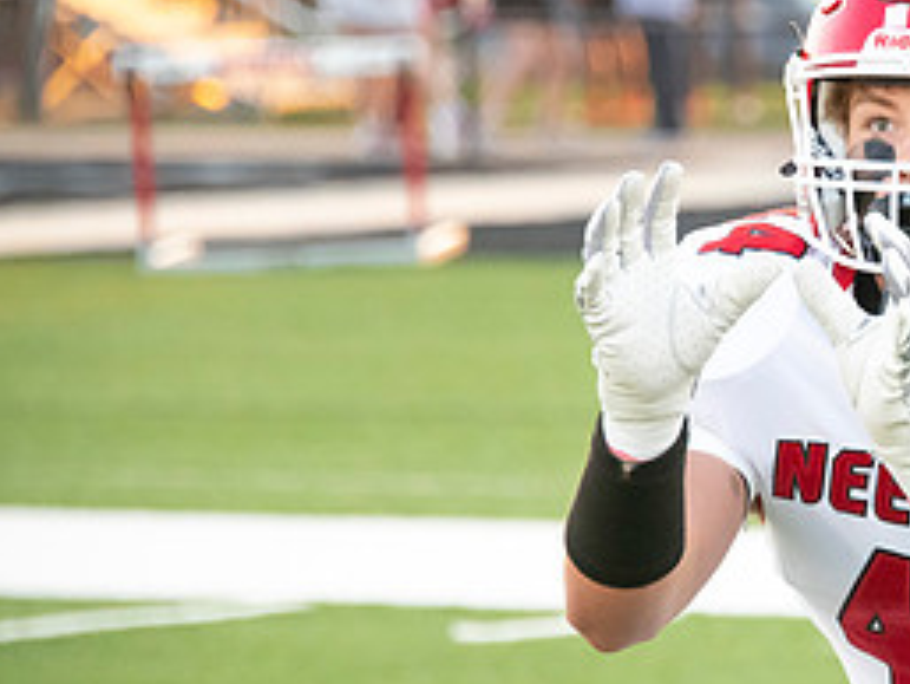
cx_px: 928
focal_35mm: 434
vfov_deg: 3.4
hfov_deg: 4.6
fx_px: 11415
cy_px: 360
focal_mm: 200
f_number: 5.6
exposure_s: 1/800
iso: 4000
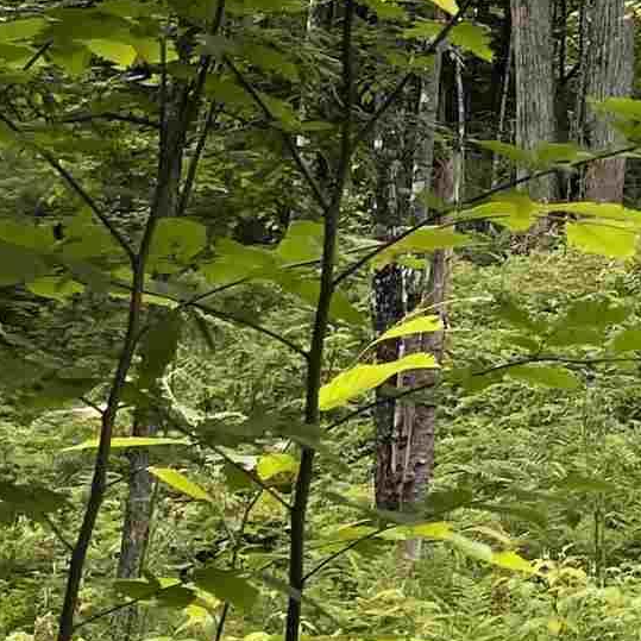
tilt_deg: +18.7
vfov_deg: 12.8
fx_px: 2640
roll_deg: +1.2
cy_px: -450
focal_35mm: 126
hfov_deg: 12.1
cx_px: 1328
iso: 32
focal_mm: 5.1
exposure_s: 1/445
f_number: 1.6
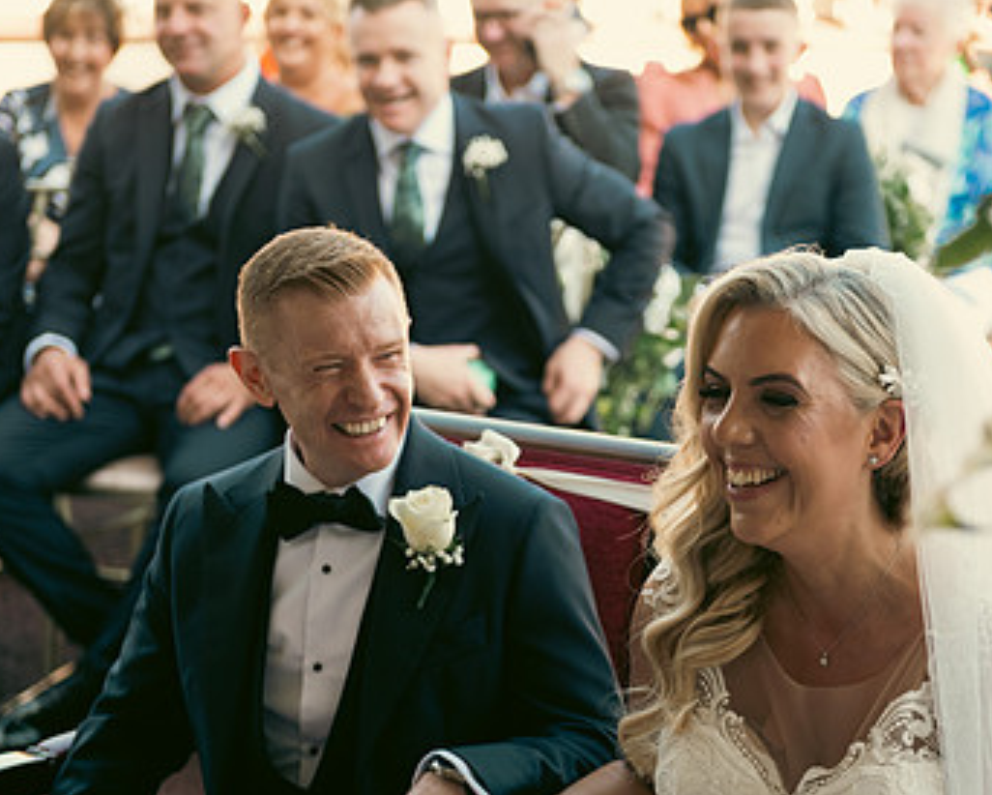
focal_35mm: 105
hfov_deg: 18.3
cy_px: 556
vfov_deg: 14.6
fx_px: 3084
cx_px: 589
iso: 320
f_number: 3.5
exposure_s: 1/250
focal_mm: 66
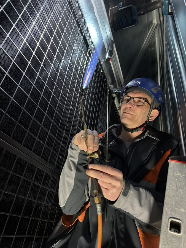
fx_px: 172
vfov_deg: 71.6
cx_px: 93
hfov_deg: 56.8
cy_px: 124
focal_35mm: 24
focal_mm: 6.76
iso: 800
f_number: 1.78
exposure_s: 1/50
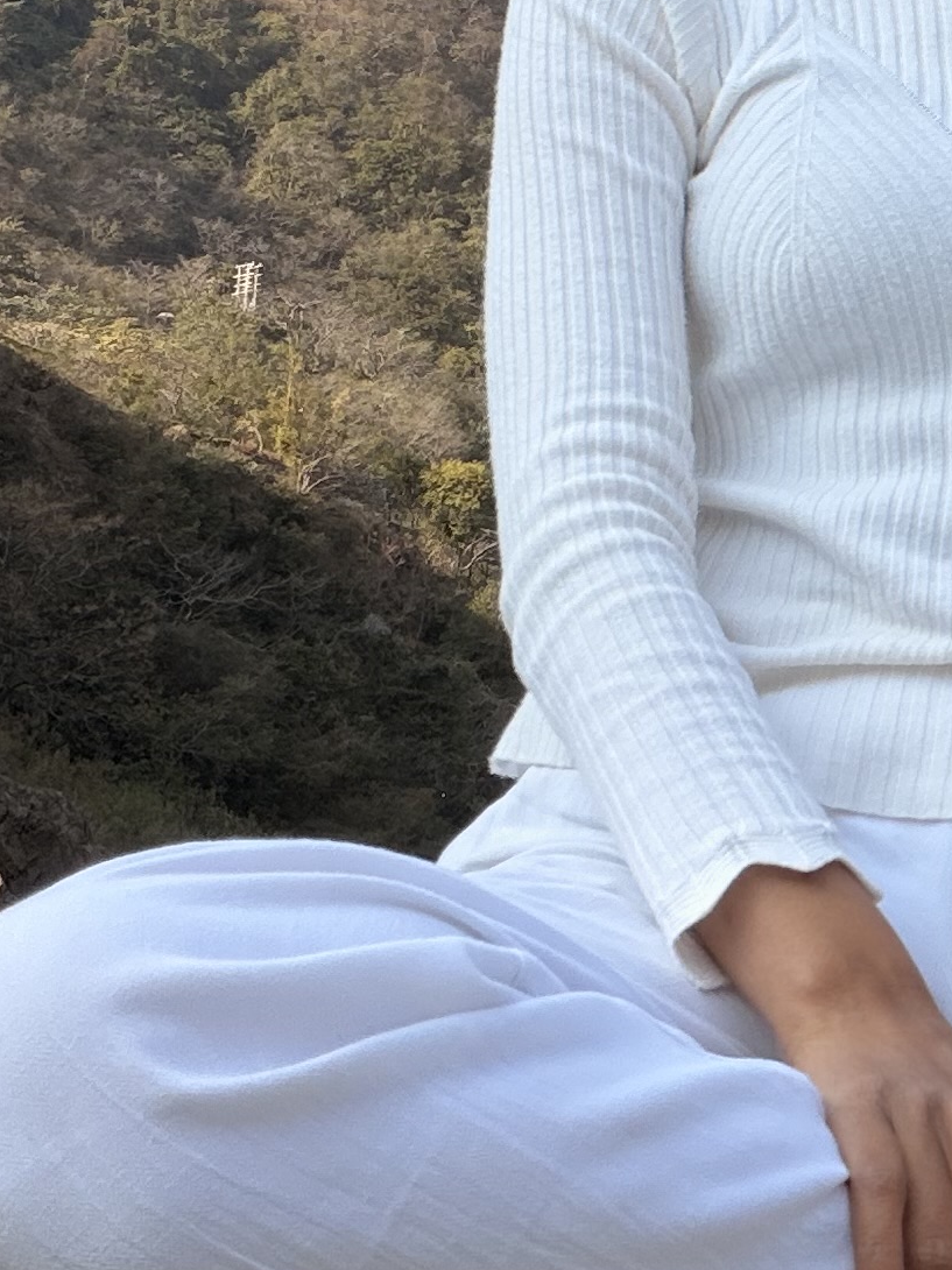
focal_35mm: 85
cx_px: 1121
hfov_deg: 16.7
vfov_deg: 22.2
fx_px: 3118
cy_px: 22
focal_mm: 2.71
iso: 25
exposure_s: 1/741
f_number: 1.9
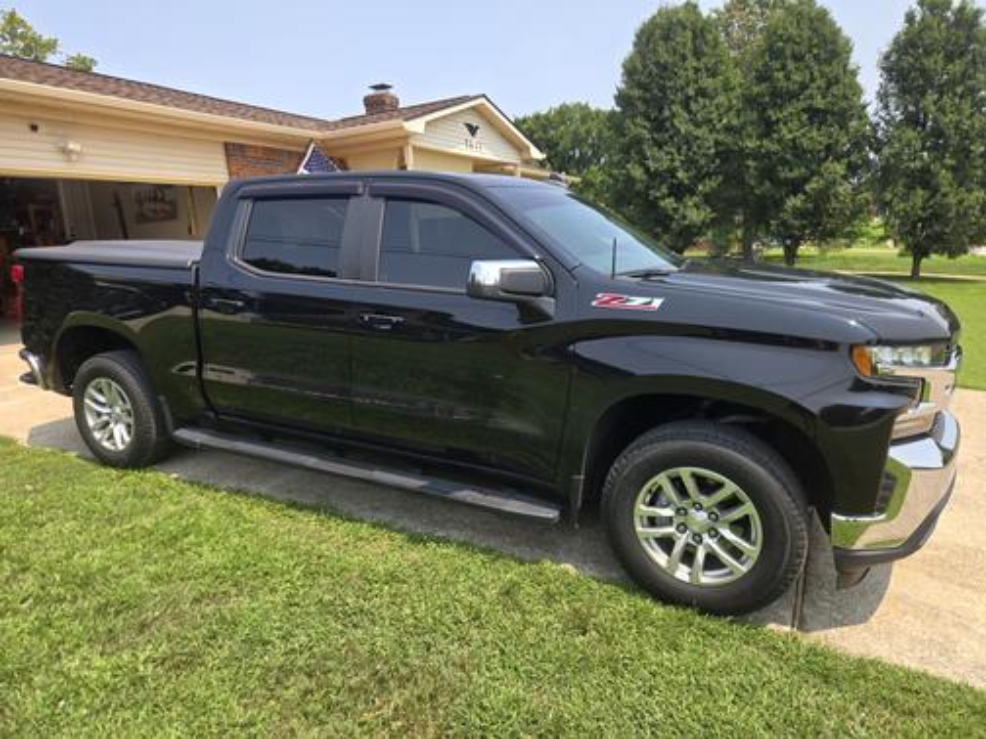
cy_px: 370
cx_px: 493
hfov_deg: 73.9
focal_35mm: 23
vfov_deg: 58.9
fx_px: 655
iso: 25
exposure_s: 1/807
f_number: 1.8
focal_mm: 5.4
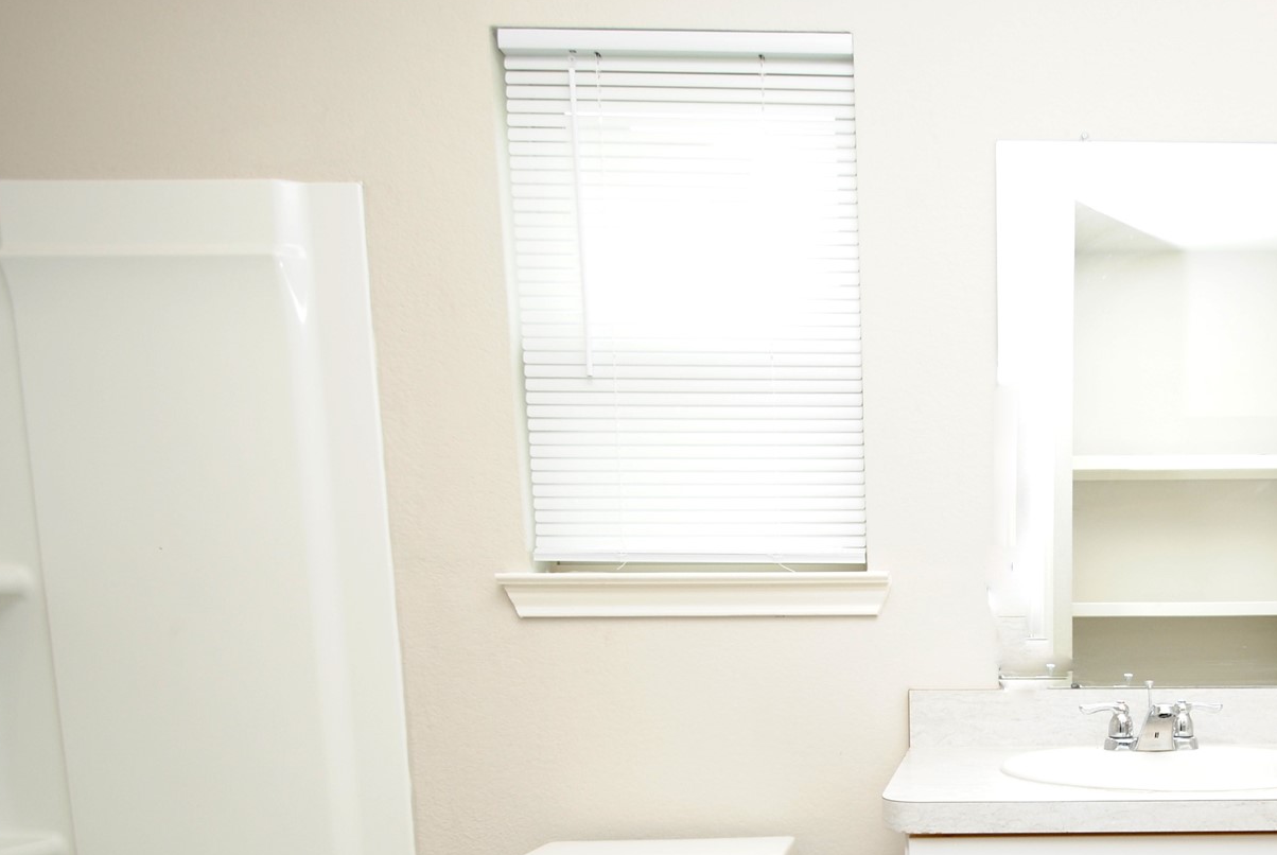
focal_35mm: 27
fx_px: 959
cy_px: 737
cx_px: 998
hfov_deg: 62.4
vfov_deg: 44.6
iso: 200
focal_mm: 10
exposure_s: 1/60
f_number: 4
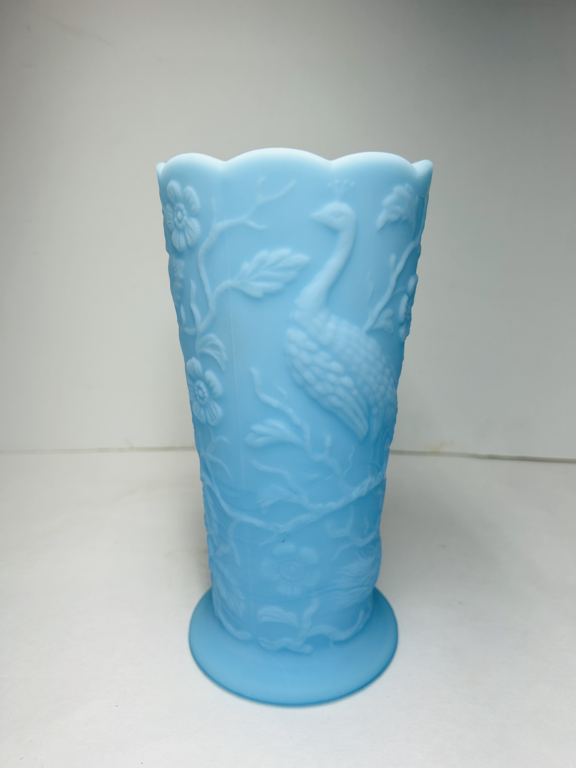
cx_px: 288
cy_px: 384
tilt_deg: -17.3
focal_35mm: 26
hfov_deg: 53.1
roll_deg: -0.1
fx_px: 577
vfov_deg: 67.3
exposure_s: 1/1124
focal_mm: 5.7
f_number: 1.5
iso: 50
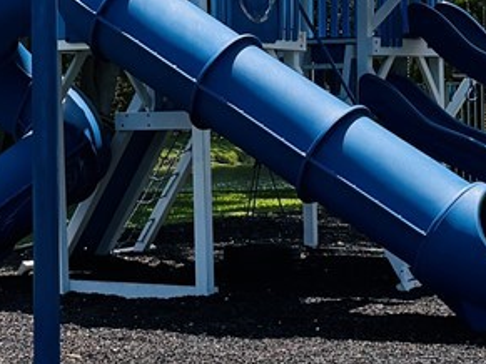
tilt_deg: +2.9
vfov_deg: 11.2
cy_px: 37
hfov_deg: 14.8
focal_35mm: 132
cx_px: 43
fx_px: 1852
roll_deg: +0.9
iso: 100
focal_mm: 6.76
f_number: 1.78
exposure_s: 1/4975
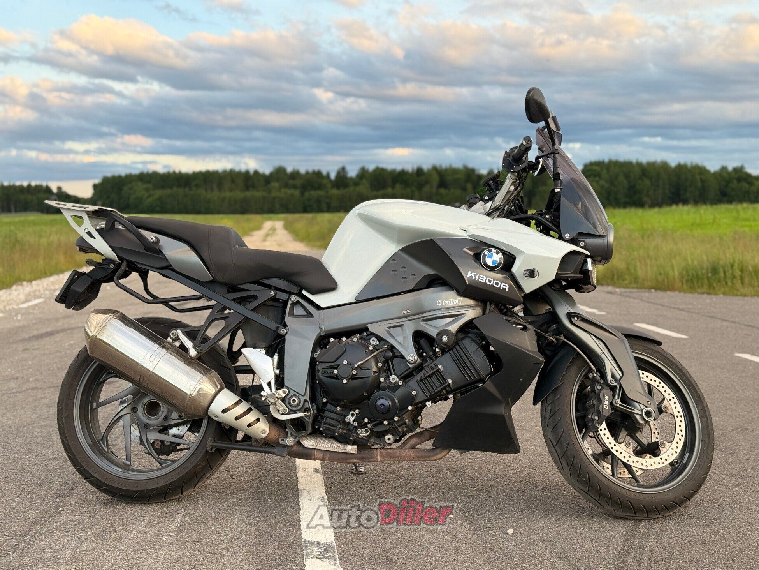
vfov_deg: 30.3
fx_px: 1053
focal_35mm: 48
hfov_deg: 39.7
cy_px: 285
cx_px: 380
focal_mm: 6.76
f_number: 1.78
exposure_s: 1/351
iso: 64
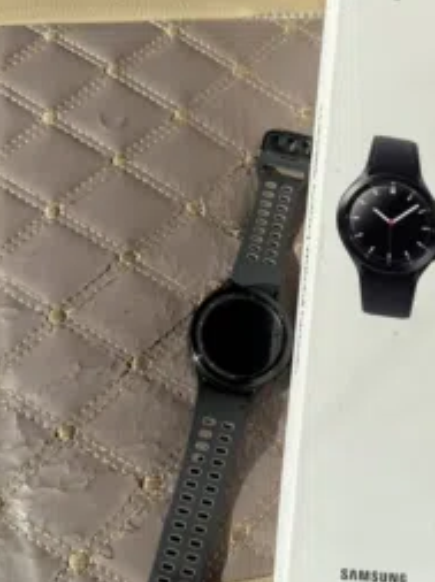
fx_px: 638
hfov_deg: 37.1
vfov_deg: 49.0
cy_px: 292
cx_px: 304
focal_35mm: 38
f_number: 1.78
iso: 80
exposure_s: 1/4673
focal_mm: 6.76
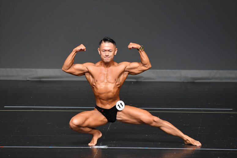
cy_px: 79
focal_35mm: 450
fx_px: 2961
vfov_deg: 3.1
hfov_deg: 4.6
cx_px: 118
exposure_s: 1/400
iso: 2500
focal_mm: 300
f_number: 5.6
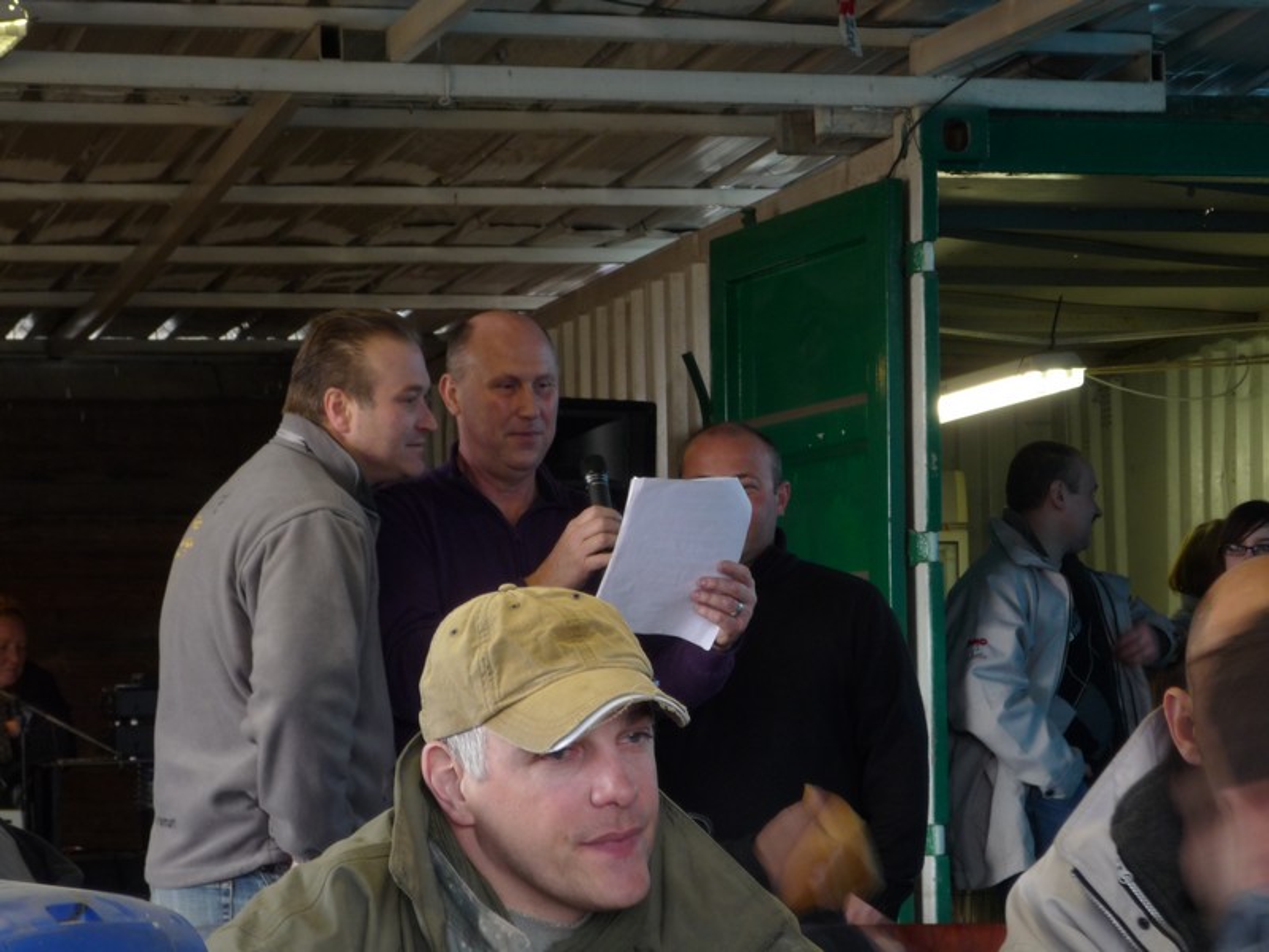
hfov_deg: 16.4
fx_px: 4399
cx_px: 634
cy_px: 476
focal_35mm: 120
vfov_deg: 12.3
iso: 125
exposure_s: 1/8
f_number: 5.8
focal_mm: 20.8
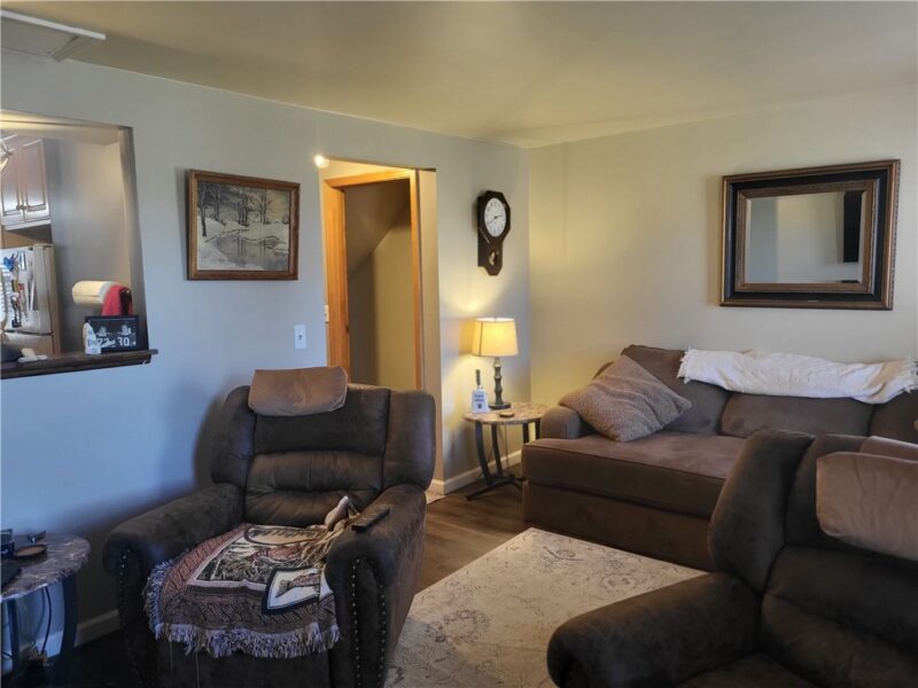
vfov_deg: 53.1
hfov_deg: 67.3
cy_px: 344
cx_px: 459
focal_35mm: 26
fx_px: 690
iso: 200
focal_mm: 5.4
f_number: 1.8
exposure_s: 1/60
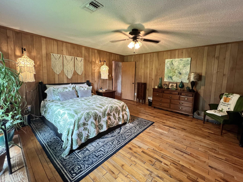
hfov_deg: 102.0
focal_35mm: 14
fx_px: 98
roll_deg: -1.8
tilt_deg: -7.0
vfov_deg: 85.6
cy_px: 86
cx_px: 127
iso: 500
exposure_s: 1/60
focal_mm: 1.57
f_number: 1.8
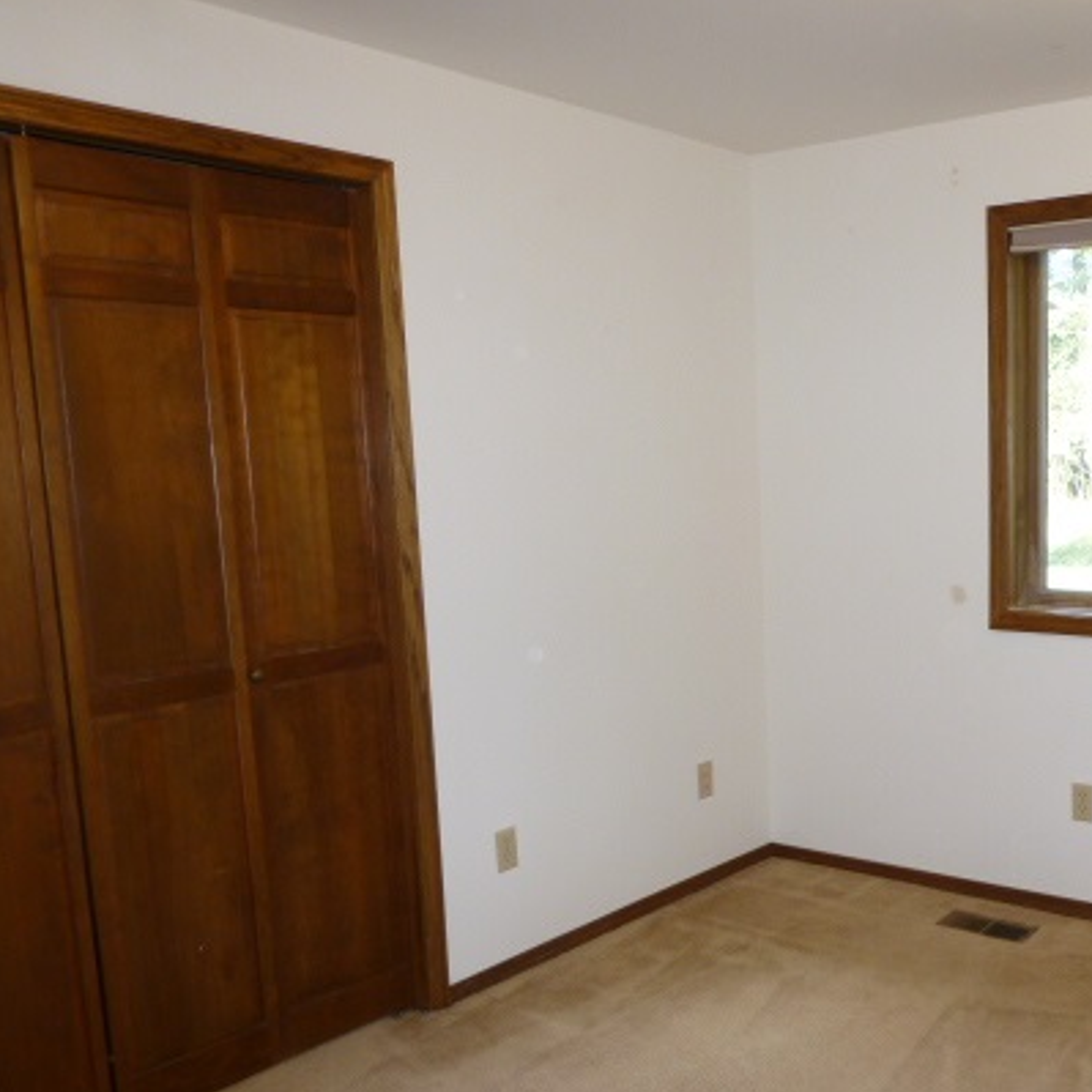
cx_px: 848
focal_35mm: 34
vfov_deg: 48.3
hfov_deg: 46.3
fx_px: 1213
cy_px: 632
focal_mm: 4.3
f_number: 3.3
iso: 160
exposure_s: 1/60
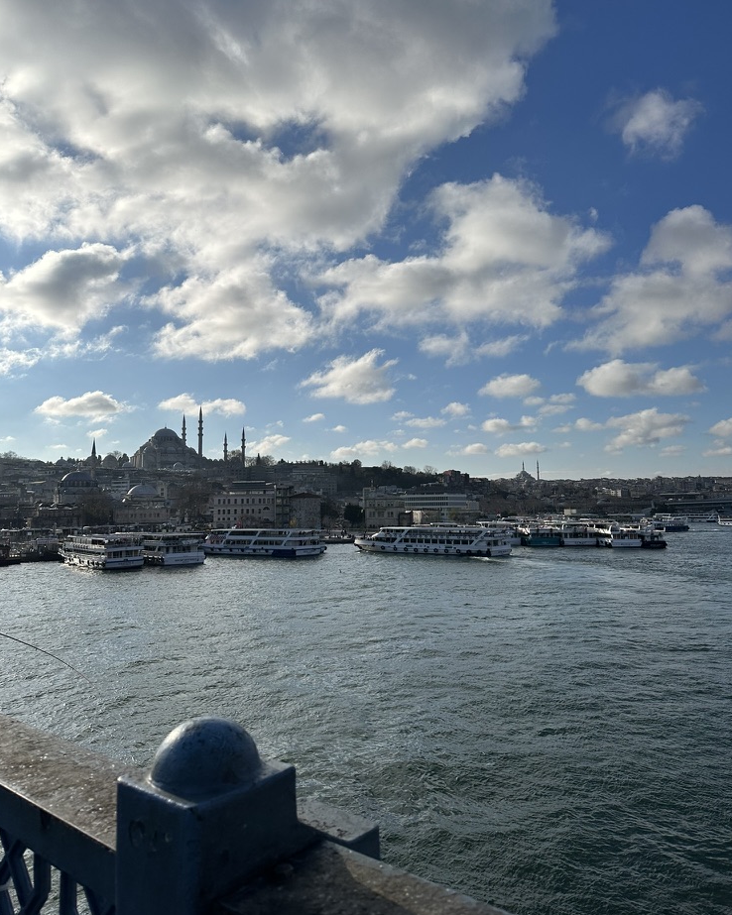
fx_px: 704
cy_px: 420
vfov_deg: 65.9
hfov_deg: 54.9
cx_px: 360
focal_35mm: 26
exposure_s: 1/12048
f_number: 1.78
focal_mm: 6.86
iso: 80
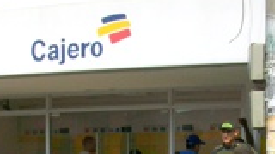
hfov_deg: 19.5
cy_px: 222
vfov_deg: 10.8
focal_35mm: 109
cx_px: 213
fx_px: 795
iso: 64
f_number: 5.5
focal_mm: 5.7
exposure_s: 1/320
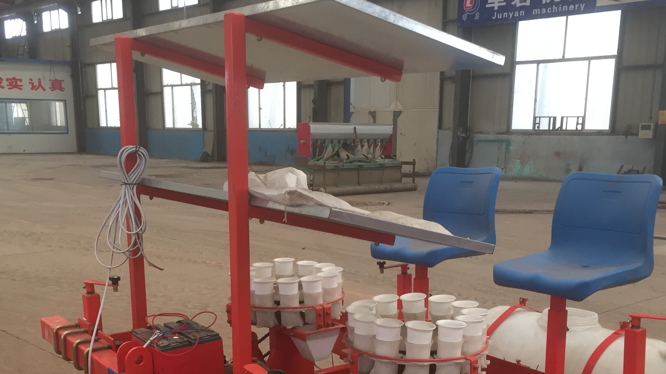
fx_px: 795
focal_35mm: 45
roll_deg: +0.3
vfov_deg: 25.8
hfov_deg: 45.4
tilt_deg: -12.1
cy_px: 321
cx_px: 308
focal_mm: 4.15
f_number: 2.2
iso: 80
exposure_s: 1/33
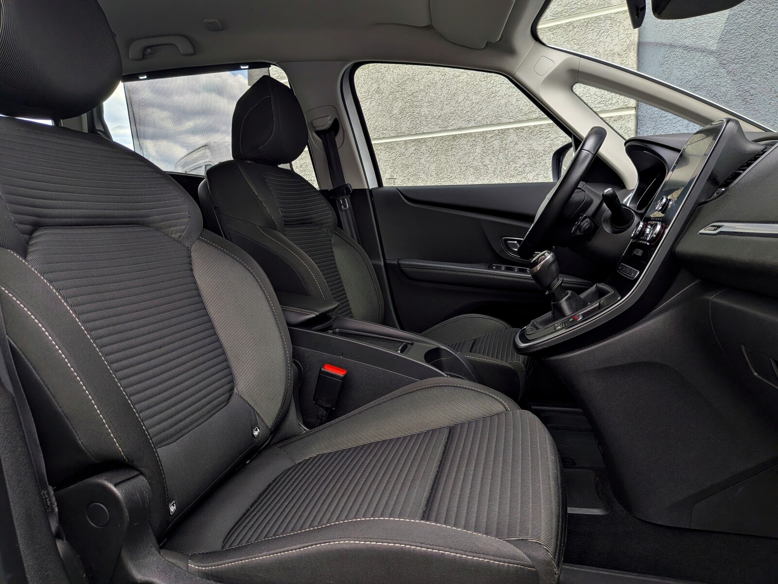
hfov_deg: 71.6
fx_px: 539
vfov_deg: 56.8
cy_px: 292
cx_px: 389
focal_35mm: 24
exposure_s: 1/1418
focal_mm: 4.53
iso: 30
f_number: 1.7
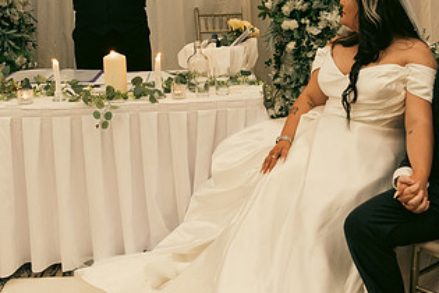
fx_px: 695
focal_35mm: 57
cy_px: 73
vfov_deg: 23.5
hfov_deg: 35.1
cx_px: 217
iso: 2500
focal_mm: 31
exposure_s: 1/160
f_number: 3.5
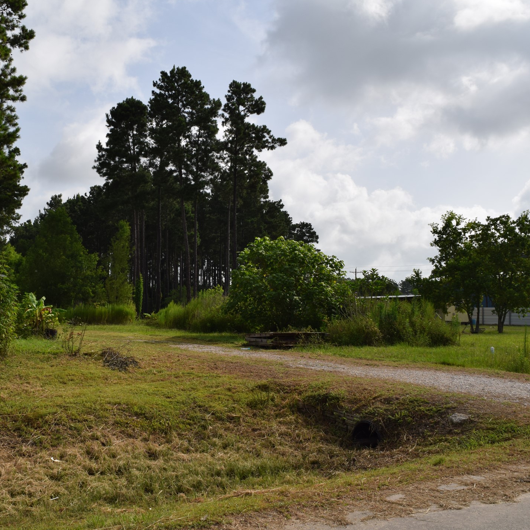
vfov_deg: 47.2
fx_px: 606
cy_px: 268
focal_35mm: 35
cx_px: 201
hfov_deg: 46.8
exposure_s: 1/200
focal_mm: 18
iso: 100
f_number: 11
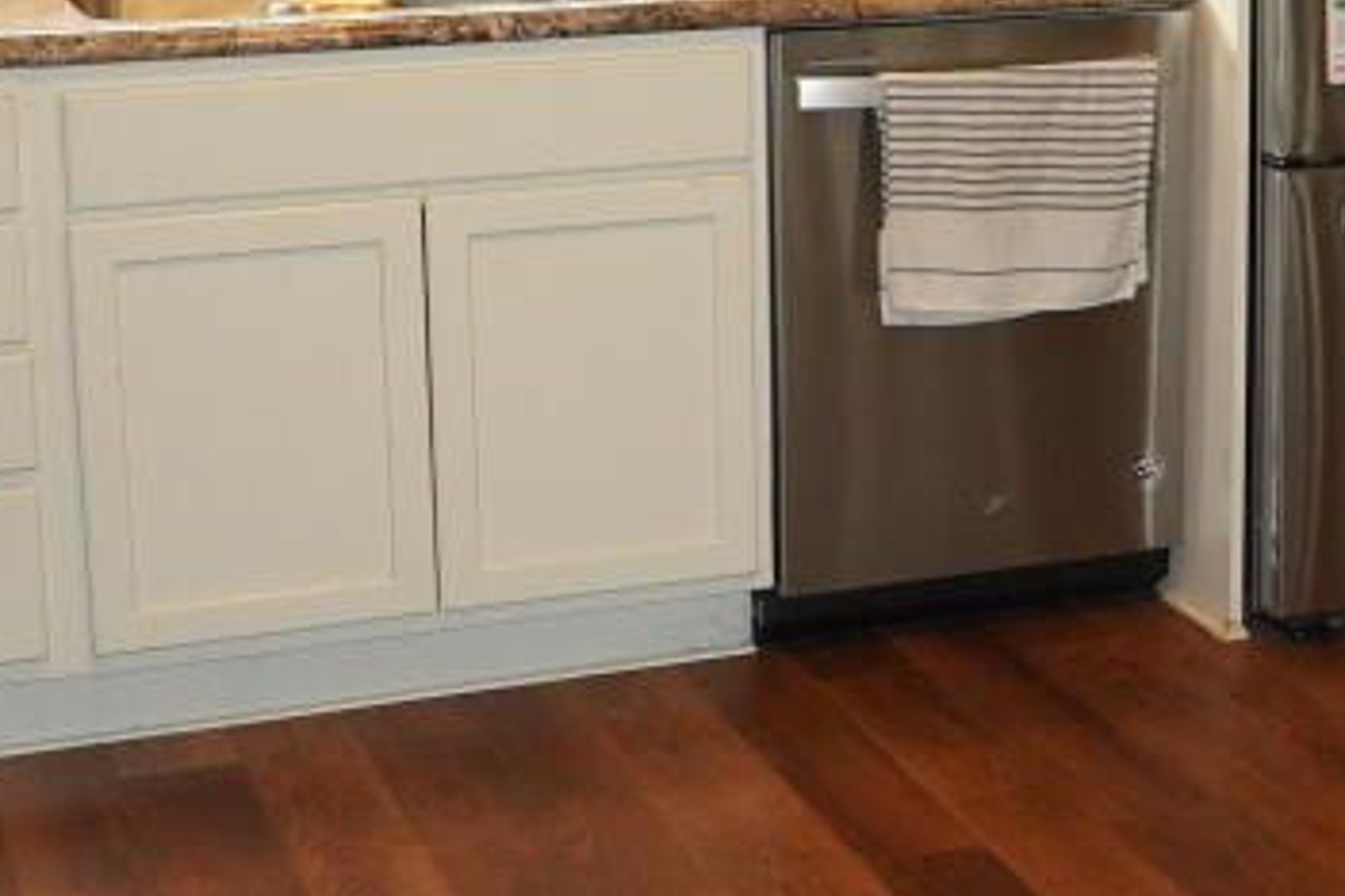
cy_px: 188
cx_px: 1008
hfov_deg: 26.0
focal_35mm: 77
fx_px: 2877
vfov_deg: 17.6
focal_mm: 12
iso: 1250
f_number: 4
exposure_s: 1/160
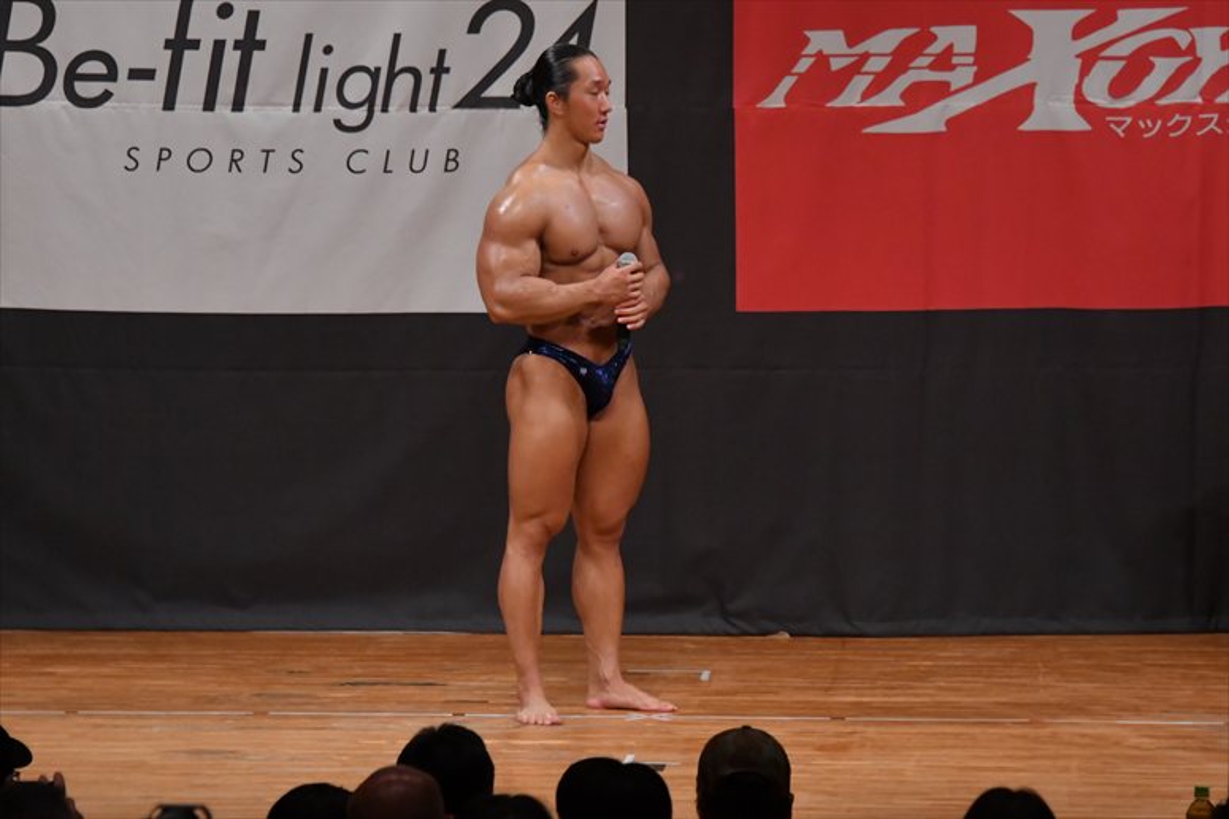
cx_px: 614
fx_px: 9213
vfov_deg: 5.1
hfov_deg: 7.6
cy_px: 410
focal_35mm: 270
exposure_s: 1/400
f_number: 5.6
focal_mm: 180
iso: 4000
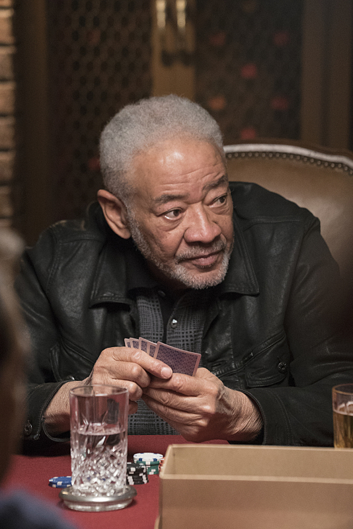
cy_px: 264
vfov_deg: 10.3
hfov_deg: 6.9
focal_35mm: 200
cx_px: 176
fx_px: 2939
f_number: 5.6
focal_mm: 200
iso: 10000
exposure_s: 1/80
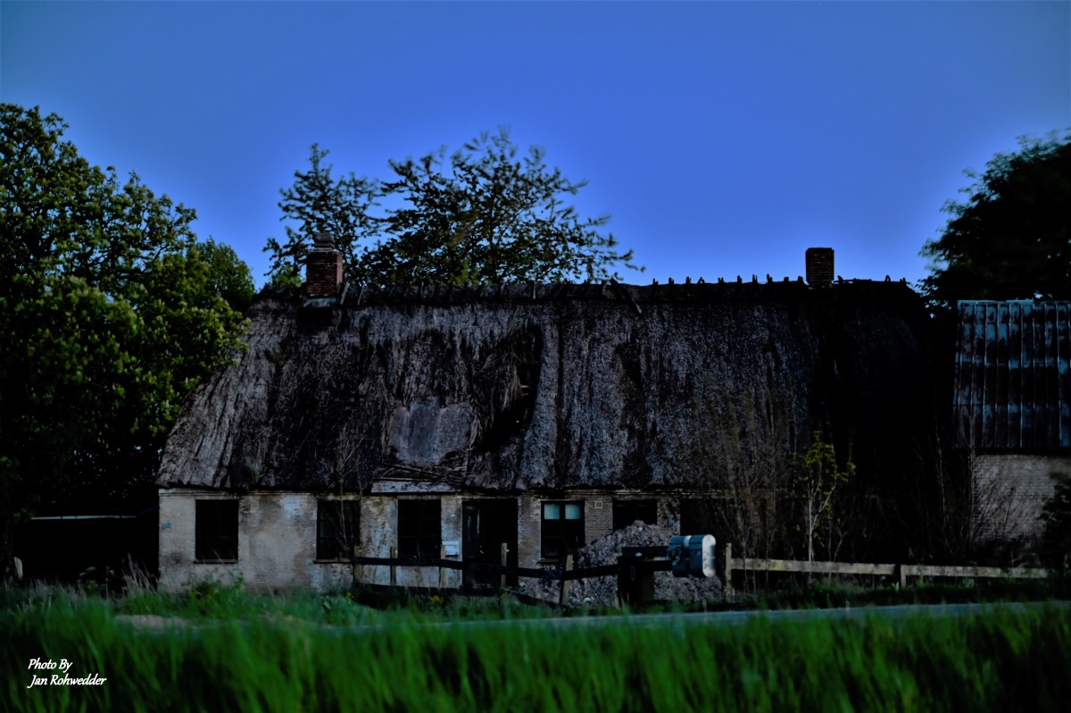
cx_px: 536
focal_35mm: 70
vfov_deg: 19.4
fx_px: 2081
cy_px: 356
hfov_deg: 28.9
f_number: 4
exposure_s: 3
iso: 1000
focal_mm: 70
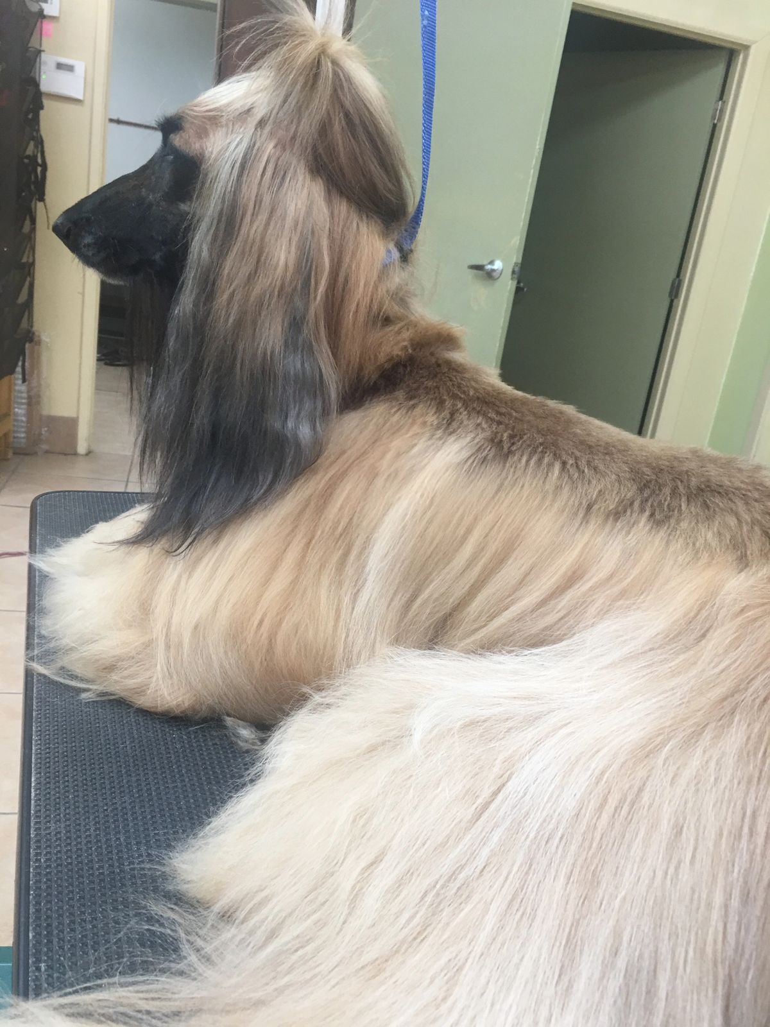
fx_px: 860
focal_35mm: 29
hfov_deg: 48.2
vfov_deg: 61.7
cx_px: 385
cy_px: 514
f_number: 2.2
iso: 40
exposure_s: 1/30
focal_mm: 4.15
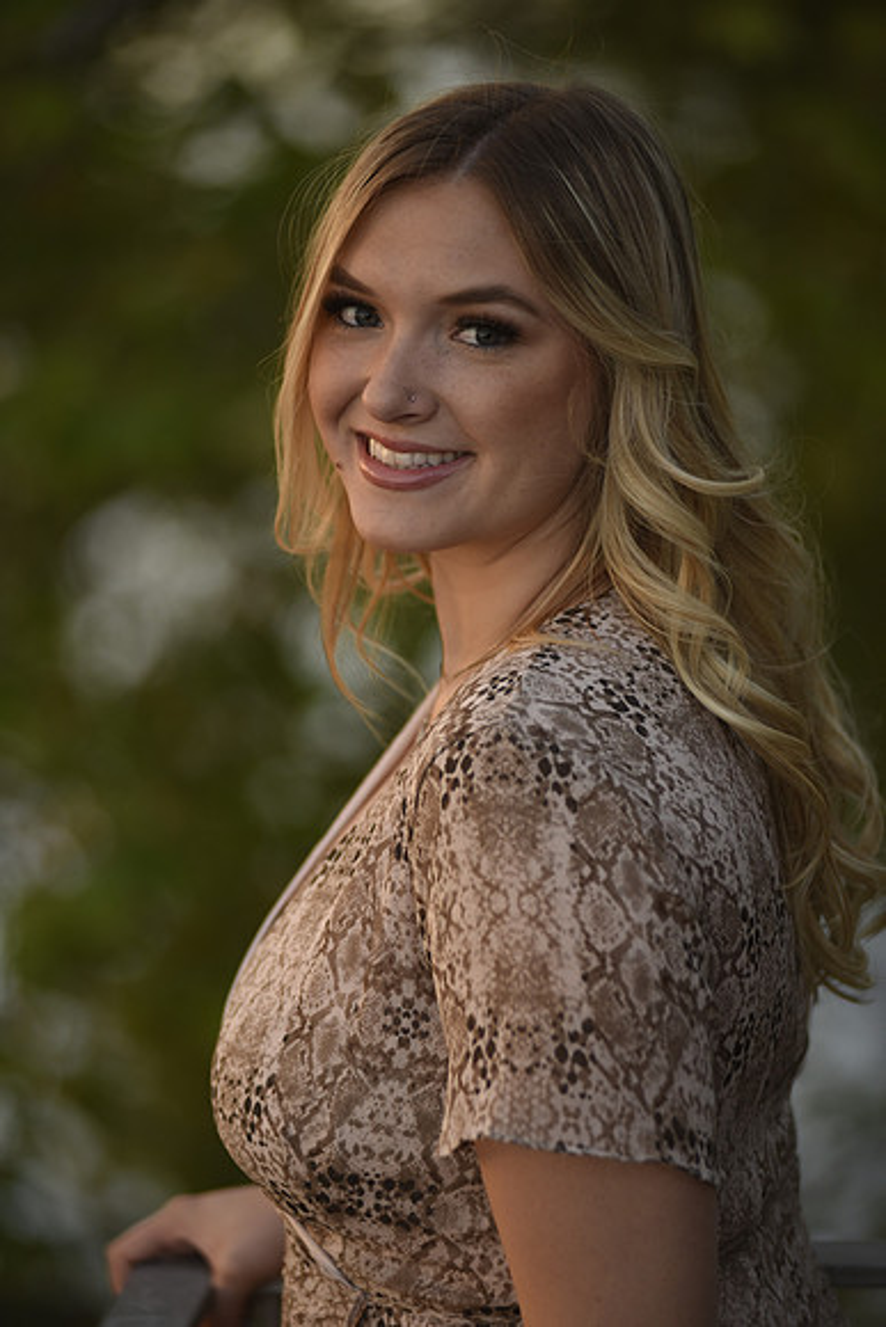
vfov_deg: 13.2
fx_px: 5718
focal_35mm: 155
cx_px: 443
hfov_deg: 8.9
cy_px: 664
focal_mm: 155
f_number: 2.8
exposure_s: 1/200
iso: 500
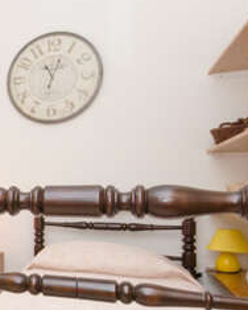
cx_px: -117
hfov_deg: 25.3
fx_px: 422
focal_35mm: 46
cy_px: 200
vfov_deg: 40.0
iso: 800
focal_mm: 10
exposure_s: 1/200
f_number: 8
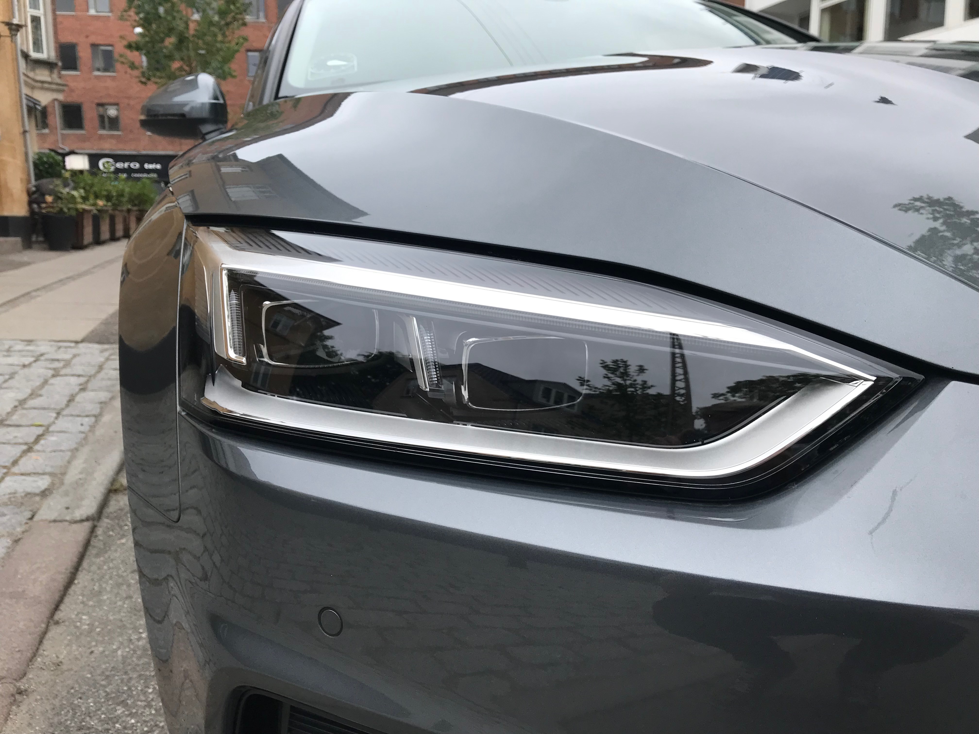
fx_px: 792
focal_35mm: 28
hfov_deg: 63.4
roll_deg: +1.1
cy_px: 367
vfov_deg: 49.7
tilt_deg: -10.2
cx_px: 490
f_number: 1.8
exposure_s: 1/709
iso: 20
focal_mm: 3.99
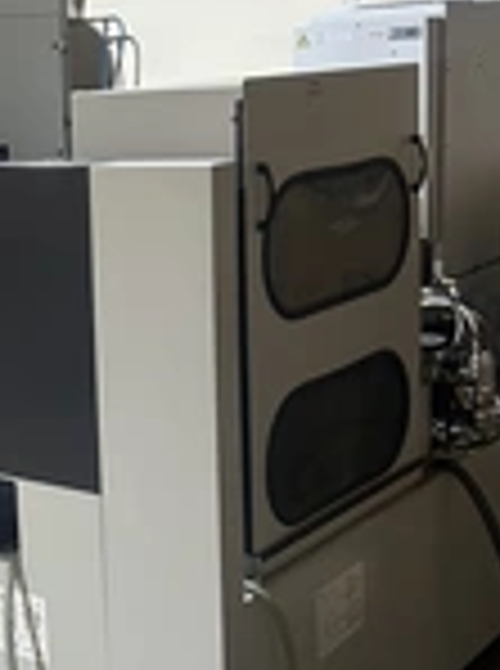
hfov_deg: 20.2
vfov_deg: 27.8
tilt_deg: -10.9
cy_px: 346
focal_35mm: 70
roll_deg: +3.7
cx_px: -9
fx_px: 1354
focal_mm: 5.7
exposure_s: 1/60
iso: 250
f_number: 1.5
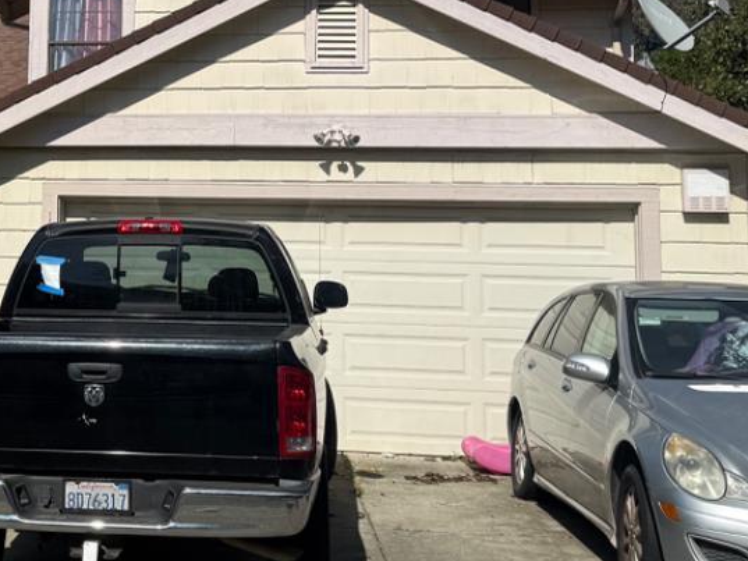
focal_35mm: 67
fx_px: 1448
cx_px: 56
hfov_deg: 27.8
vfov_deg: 21.6
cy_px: 98
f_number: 1.78
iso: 80
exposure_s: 1/7353
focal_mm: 6.76
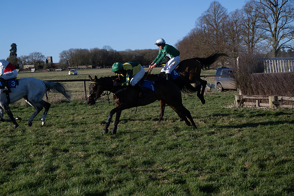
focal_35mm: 70
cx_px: 147
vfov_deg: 19.5
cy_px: 98
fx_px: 572
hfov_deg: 28.8
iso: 200
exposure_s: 1/2500
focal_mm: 70
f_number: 4
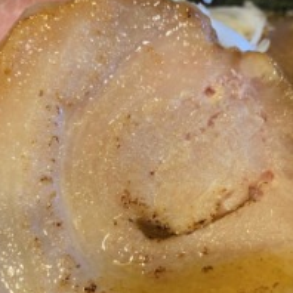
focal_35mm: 52
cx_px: 178
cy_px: 218
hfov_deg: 32.7
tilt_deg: -46.3
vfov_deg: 32.2
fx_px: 498
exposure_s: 1/60
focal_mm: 4.25
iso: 400
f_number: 1.8
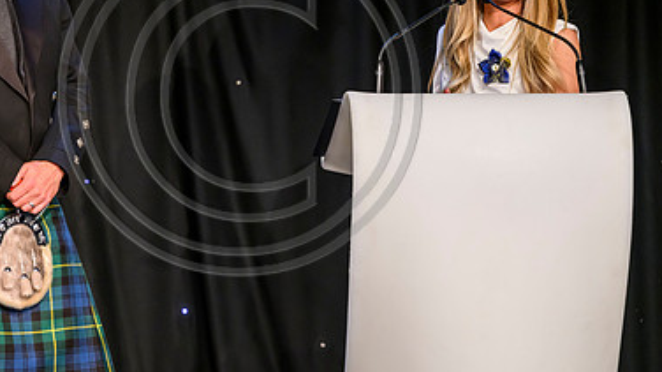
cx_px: 239
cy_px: 93
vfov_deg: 4.5
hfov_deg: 8.1
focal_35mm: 267
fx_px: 4684
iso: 2500
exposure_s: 1/500
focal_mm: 165
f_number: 3.2
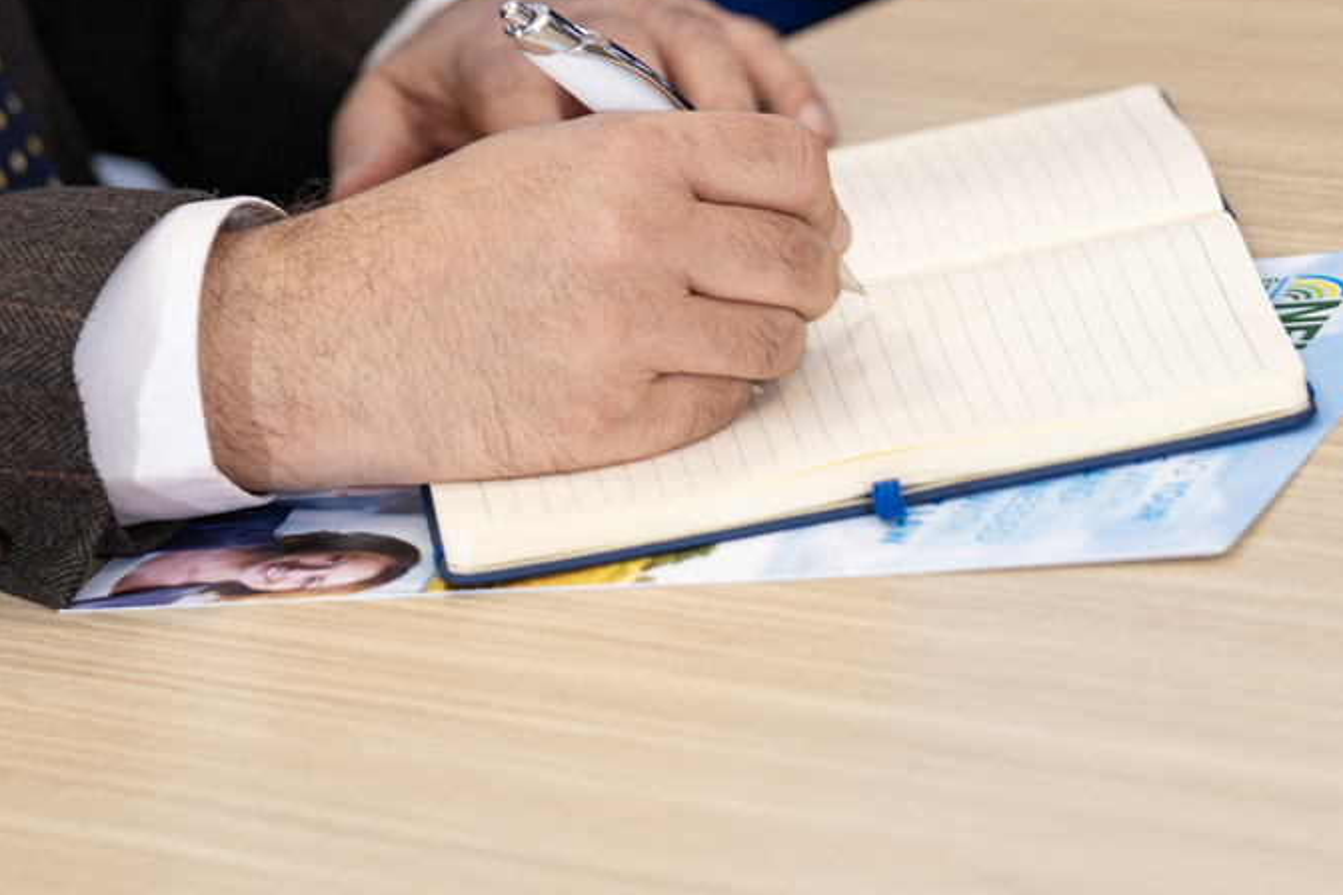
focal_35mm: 257
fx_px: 9587
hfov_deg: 8.0
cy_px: 162
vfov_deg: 5.3
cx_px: 747
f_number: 4
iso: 400
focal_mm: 144
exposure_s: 1/100
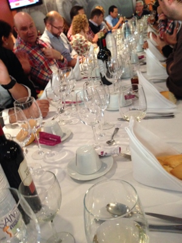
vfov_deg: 55.4
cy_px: 122
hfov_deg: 42.9
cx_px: 91
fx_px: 231
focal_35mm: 33
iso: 400
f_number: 2.4
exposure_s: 1/17
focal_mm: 4.12
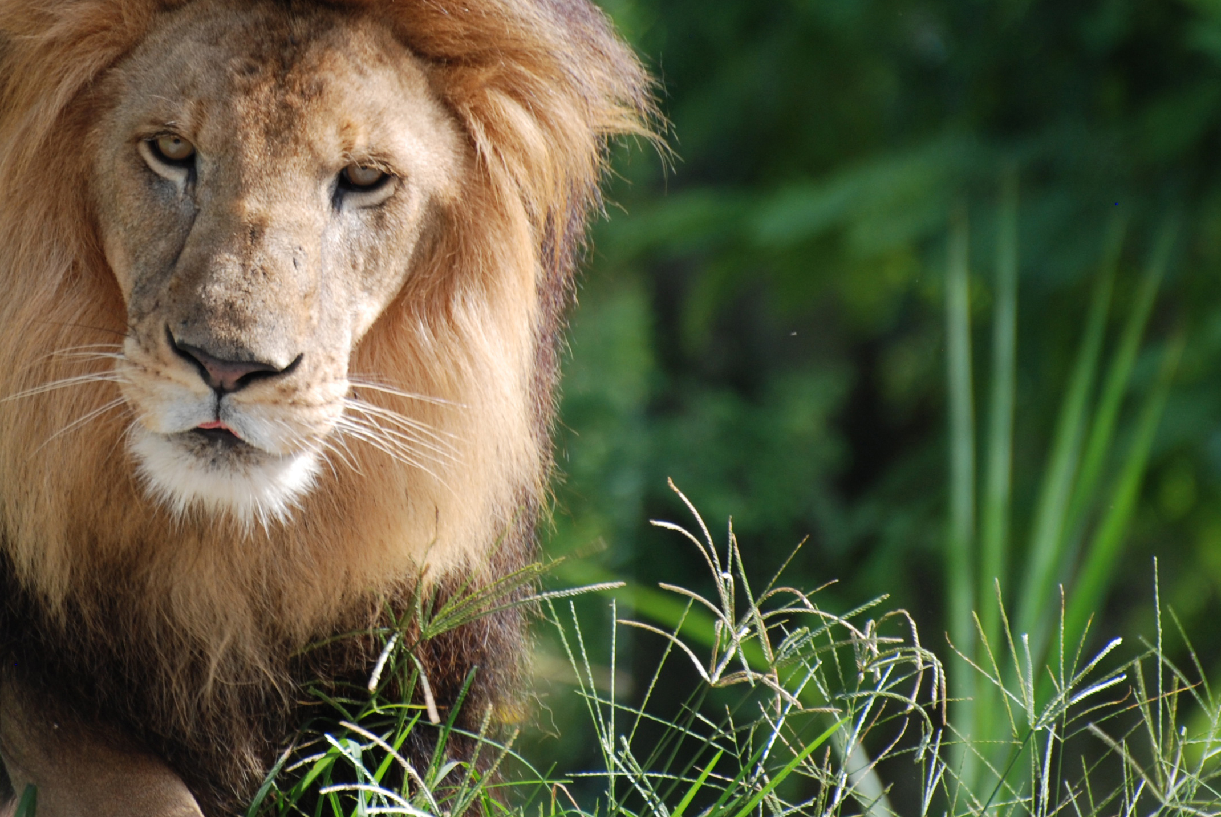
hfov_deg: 2.5
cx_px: 230
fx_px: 27640
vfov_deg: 1.7
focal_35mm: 814
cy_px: 202
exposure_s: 1/320
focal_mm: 300
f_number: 5.6
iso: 200
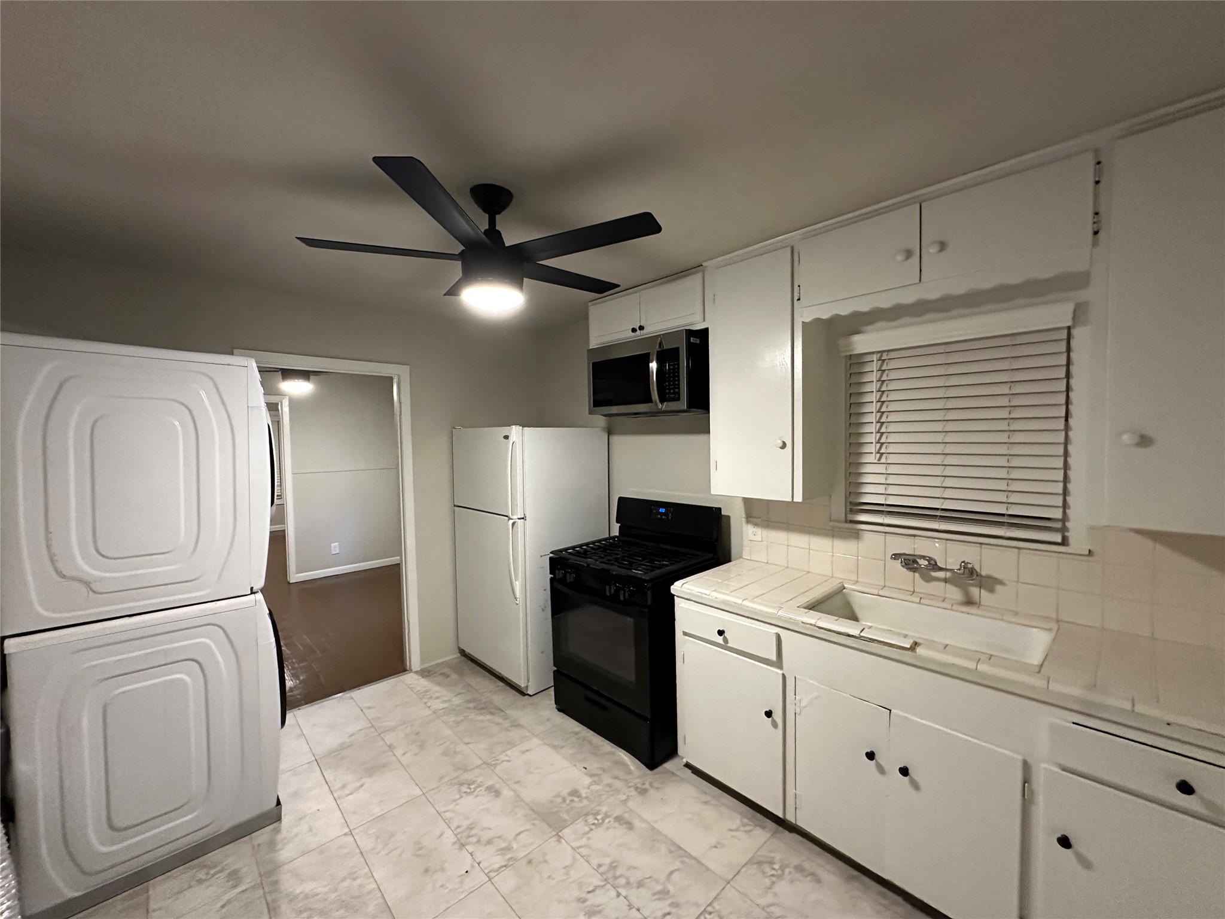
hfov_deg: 102.1
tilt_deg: -2.8
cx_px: 612
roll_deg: +1.0
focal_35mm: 14
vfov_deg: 85.7
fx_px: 495
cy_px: 460
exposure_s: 1/60
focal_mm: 2.22
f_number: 2.2
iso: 640
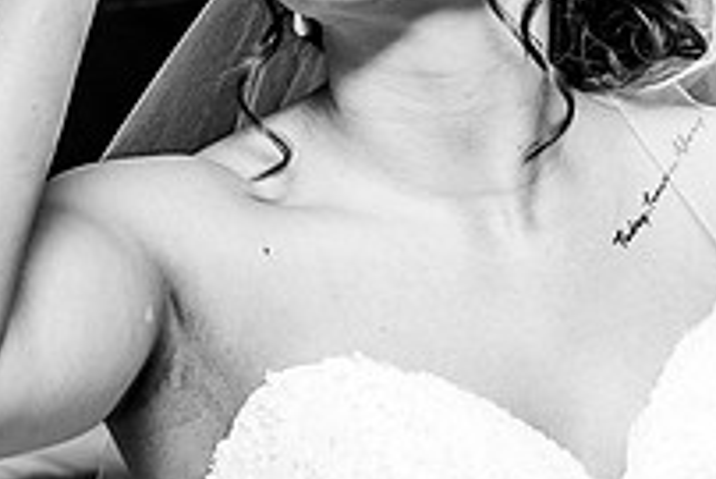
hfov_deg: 11.4
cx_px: 73
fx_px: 3563
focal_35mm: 179
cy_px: -132
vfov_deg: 7.6
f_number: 5.6
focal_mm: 55
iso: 400
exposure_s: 1/250
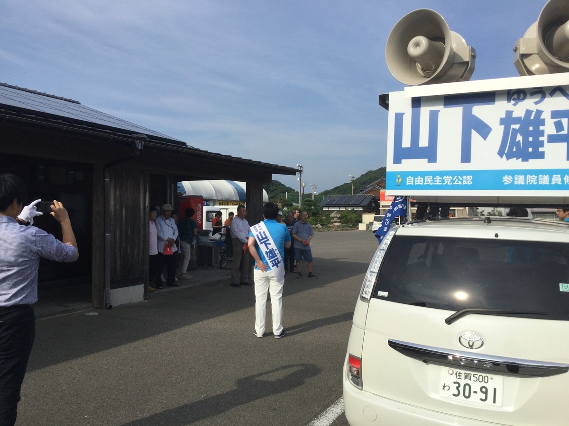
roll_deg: -1.7
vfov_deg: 45.4
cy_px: 213
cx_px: 284
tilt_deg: +0.4
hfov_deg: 58.4
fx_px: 510
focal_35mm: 31
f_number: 2.4
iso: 25
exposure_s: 1/2146
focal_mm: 3.3
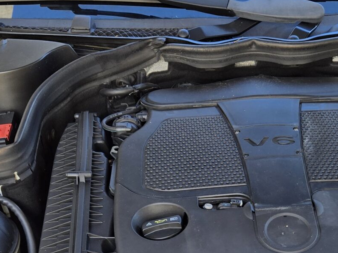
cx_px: 249
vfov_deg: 19.1
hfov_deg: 26.0
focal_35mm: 74
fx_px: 723
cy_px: 275
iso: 25
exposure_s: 1/186
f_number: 1.8
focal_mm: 5.4
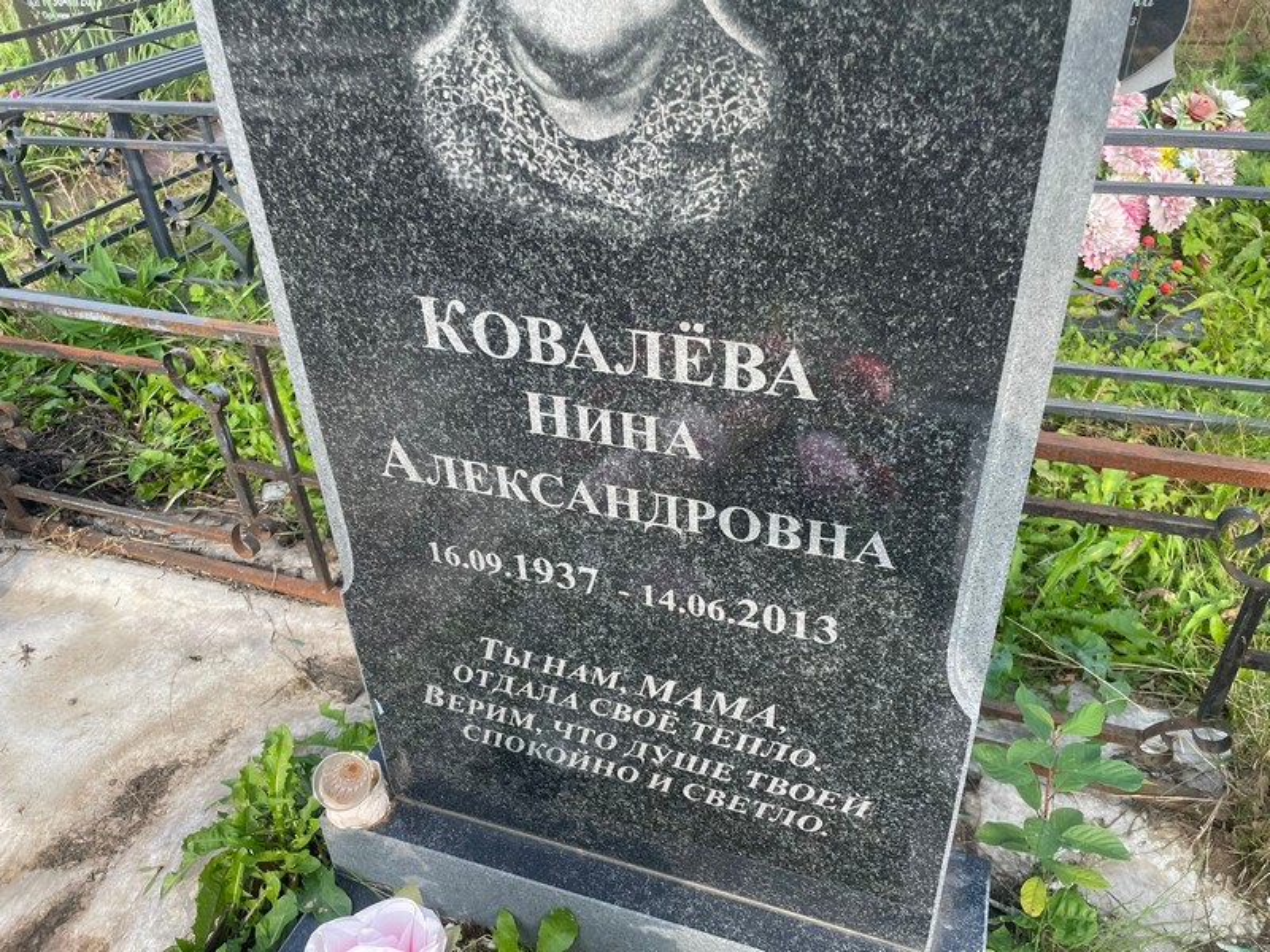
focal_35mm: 26
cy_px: 476
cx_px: 635
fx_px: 954
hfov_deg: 67.3
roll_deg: -1.3
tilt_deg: -43.3
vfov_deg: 53.1
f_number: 1.6
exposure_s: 1/895
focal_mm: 4.2
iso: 32
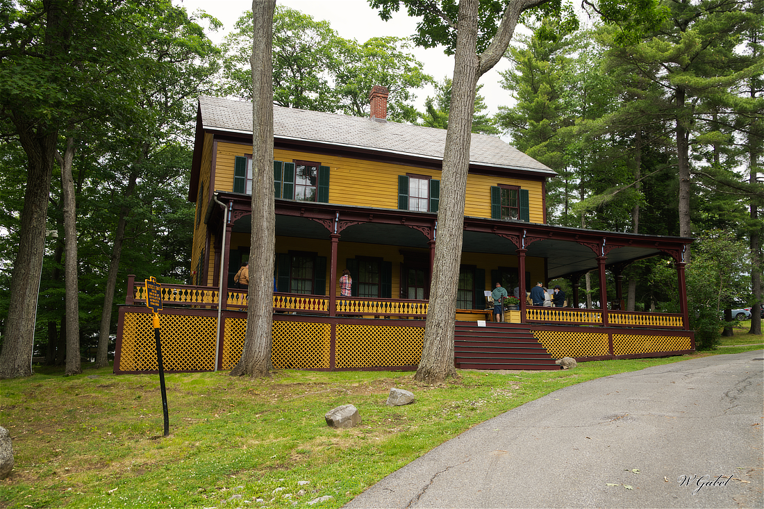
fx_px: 637
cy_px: 254
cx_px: 382
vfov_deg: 43.6
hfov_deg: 61.9
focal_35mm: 30
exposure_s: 1/50
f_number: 8
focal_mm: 30
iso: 125
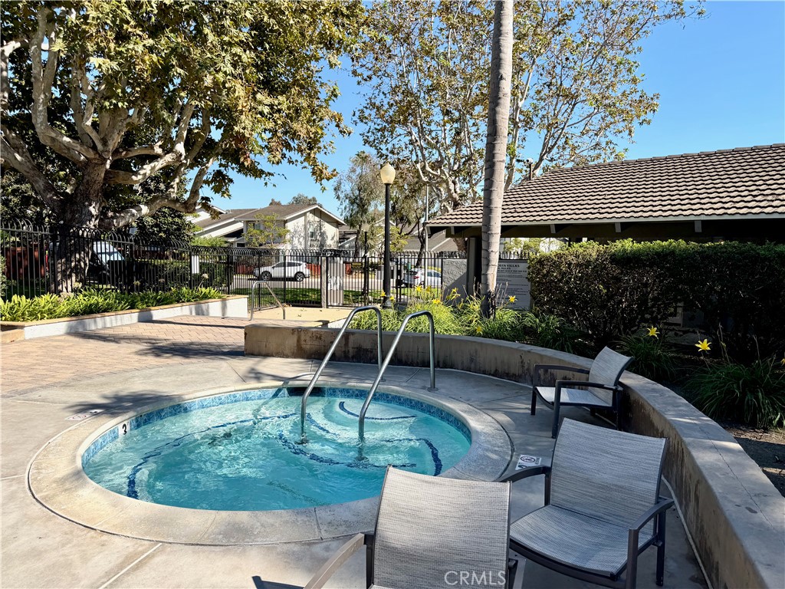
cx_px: 392
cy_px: 294
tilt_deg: -4.1
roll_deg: -2.8
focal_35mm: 24
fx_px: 544
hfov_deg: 71.6
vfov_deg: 56.8
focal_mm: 6.76
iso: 80
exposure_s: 1/3021
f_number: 1.78
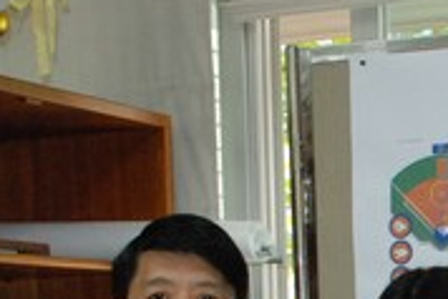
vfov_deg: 11.9
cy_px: 513
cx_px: 513
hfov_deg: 18.1
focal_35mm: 108
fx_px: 1345
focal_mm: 20
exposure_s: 1/60
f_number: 5.6
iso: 1600
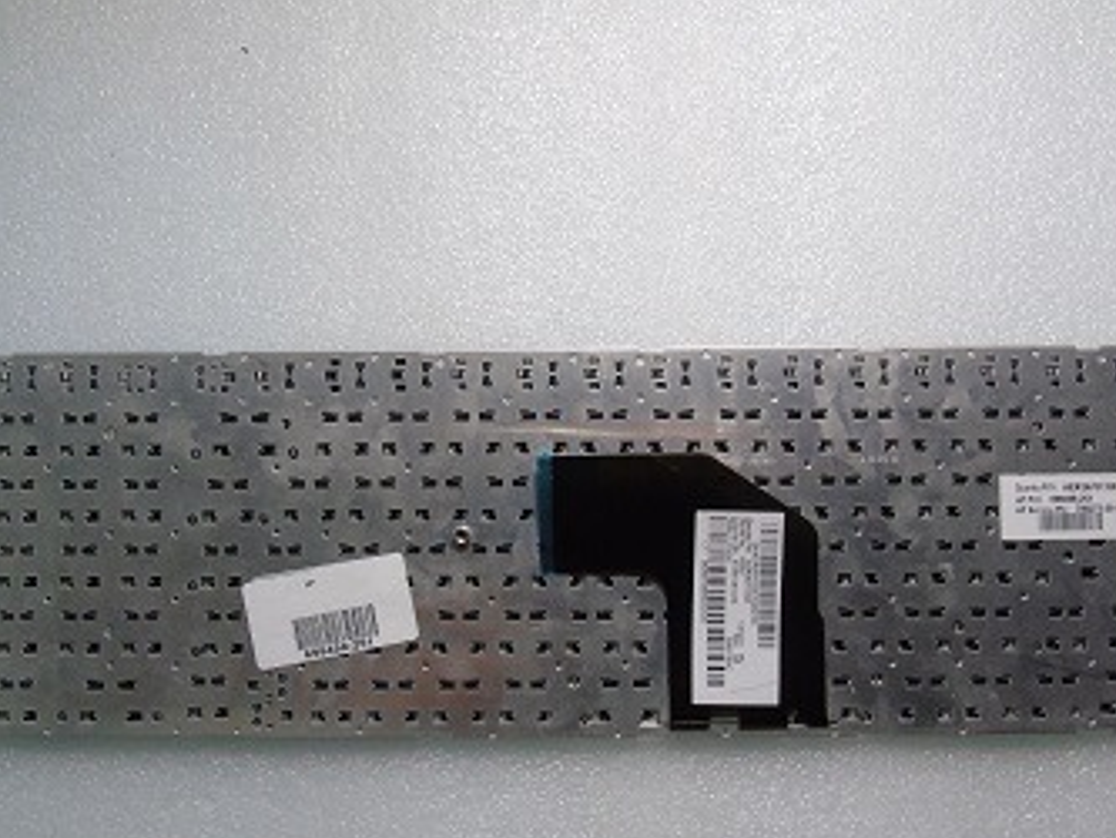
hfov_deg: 59.9
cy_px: 479
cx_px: 550
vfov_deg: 46.7
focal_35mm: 30
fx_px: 968
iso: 400
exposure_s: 1/50
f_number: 5.4
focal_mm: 4.4
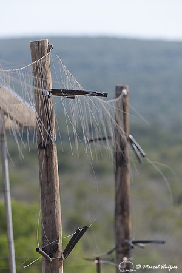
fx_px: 4550
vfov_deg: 3.4
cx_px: 91
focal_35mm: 600
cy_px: 136
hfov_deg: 2.3
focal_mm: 600
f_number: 9
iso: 800
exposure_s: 1/1600
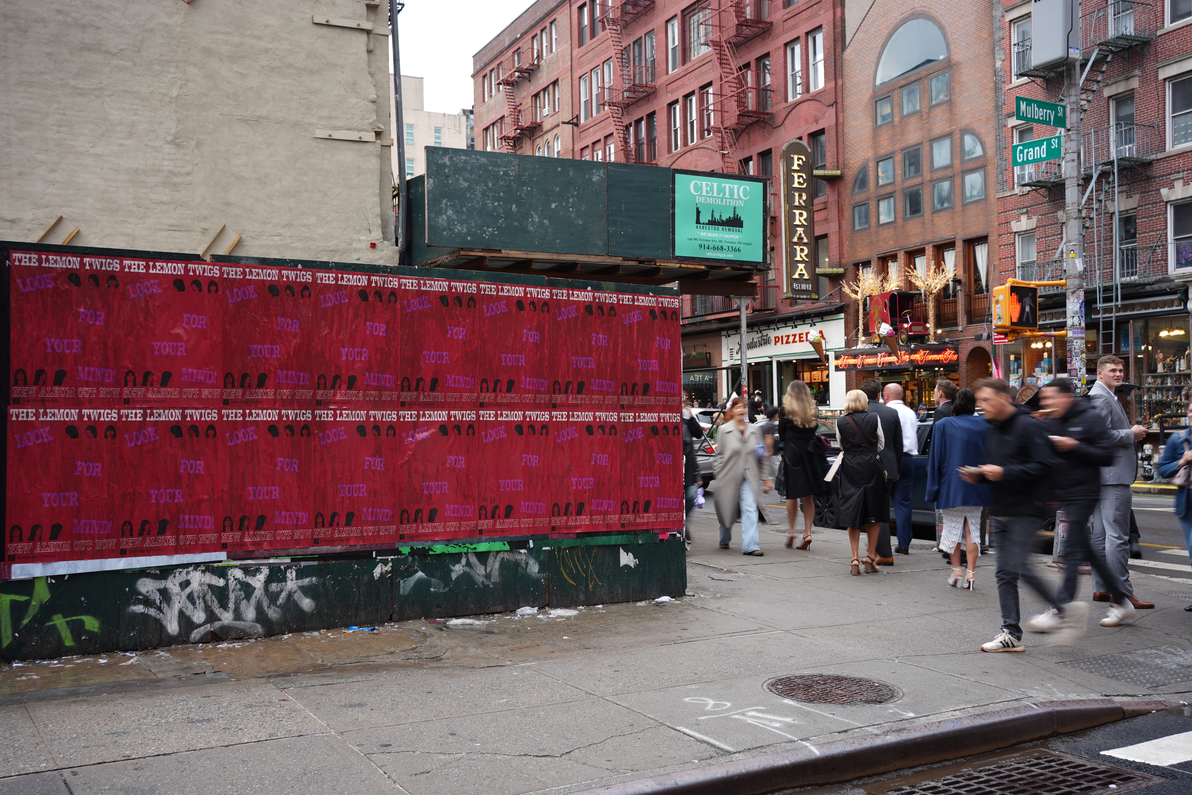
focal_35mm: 35
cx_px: 596
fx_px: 1159
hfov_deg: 54.4
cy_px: 398
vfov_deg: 37.9
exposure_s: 1/13
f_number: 5.6
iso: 50
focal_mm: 35
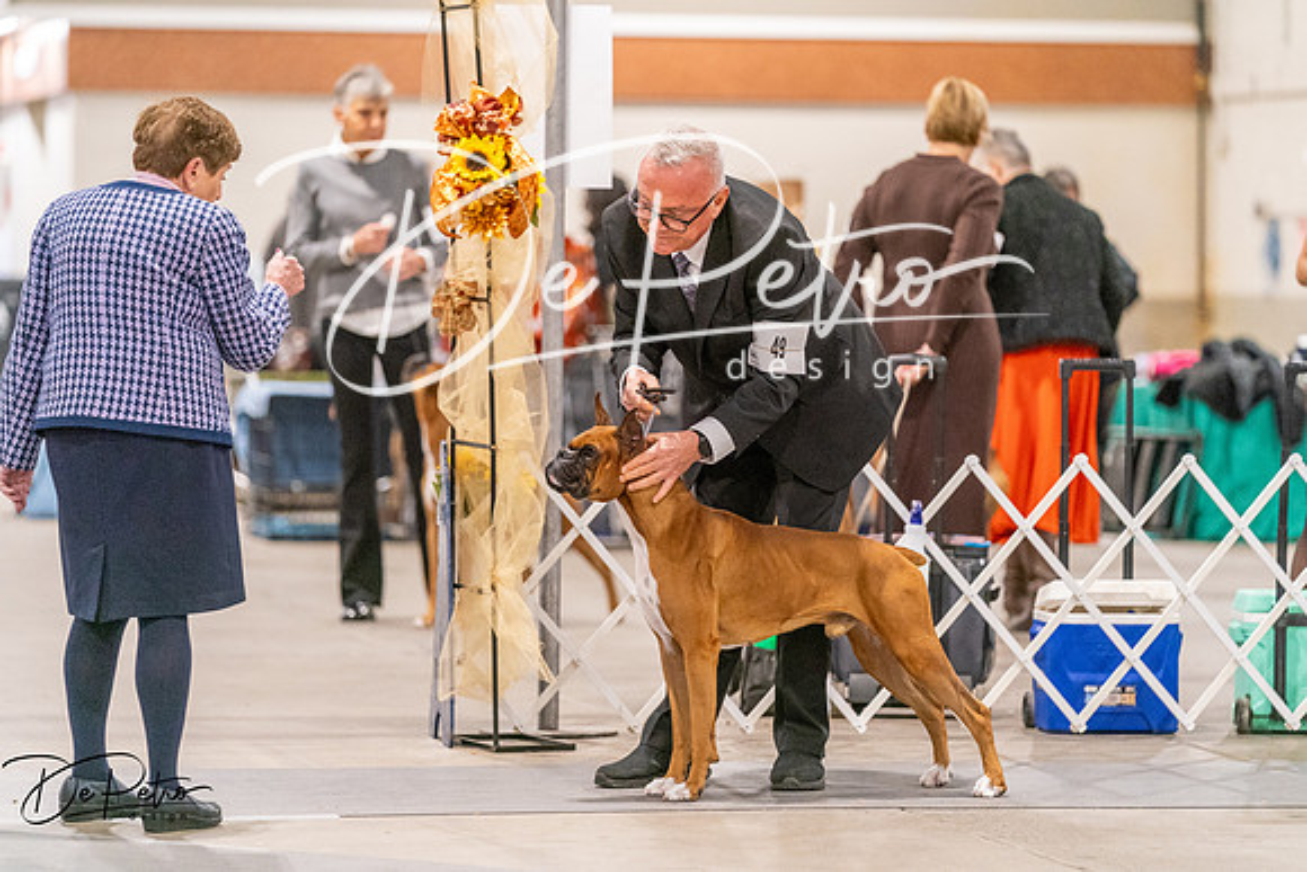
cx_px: 654
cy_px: 436
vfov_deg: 7.7
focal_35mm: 179
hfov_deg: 11.5
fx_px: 6500
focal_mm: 179
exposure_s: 1/250
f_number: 3.2
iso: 6400
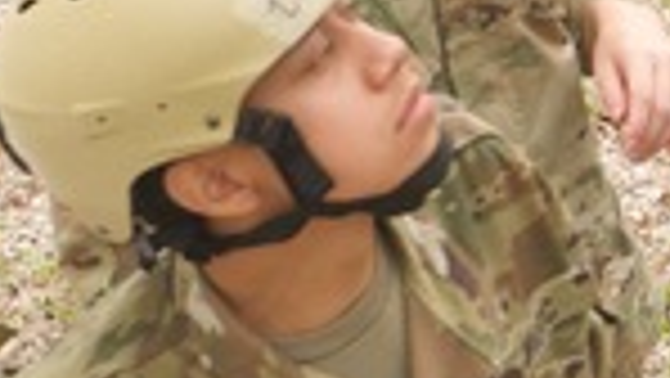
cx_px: 1515
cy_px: -236
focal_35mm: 503
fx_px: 8941
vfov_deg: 2.4
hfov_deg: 4.2
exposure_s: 1/1000
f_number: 5
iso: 800
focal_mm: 70
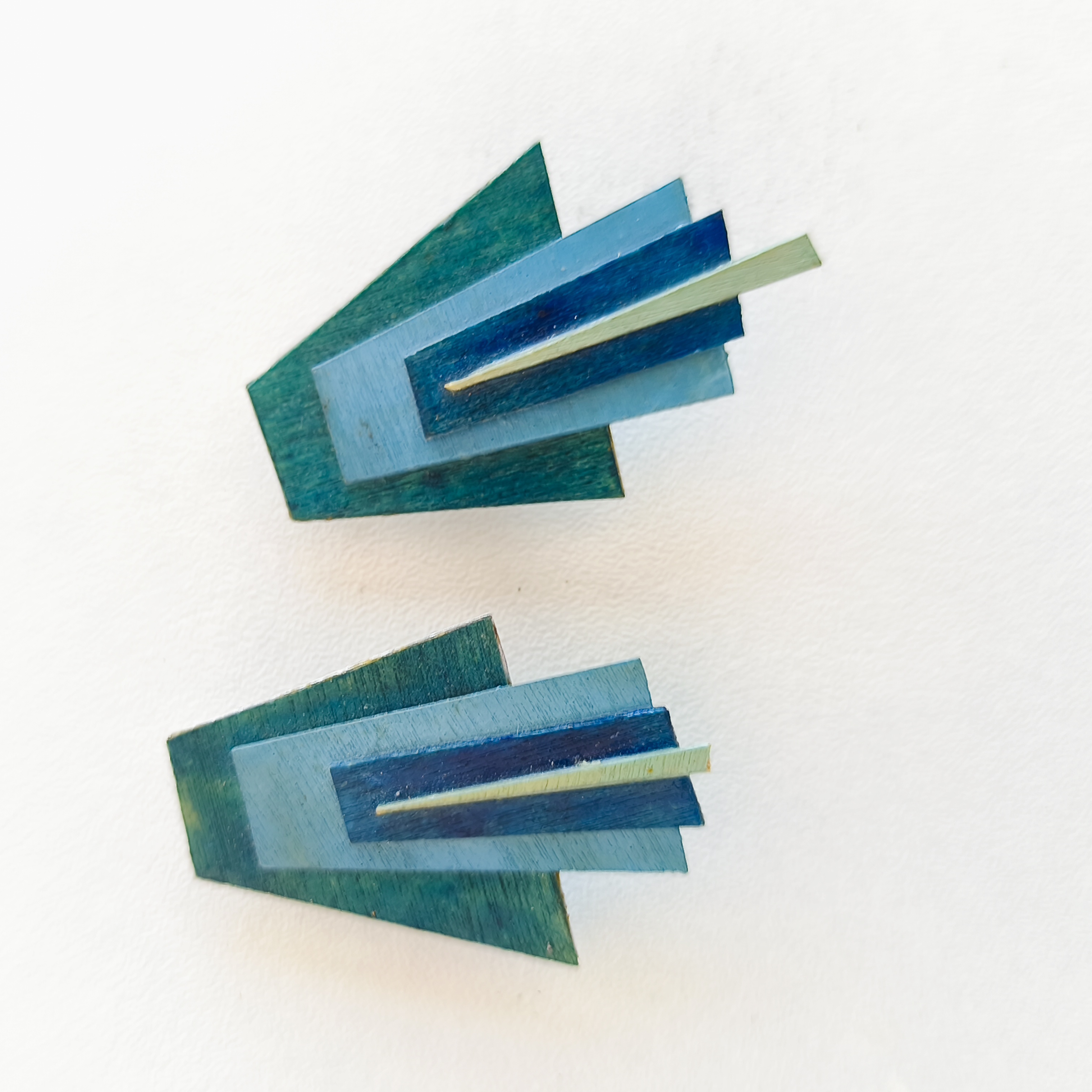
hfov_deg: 43.8
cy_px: 548
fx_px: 1356
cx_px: 481
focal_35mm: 38
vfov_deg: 43.9
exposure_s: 1/10
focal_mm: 6.14
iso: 50
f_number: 1.65
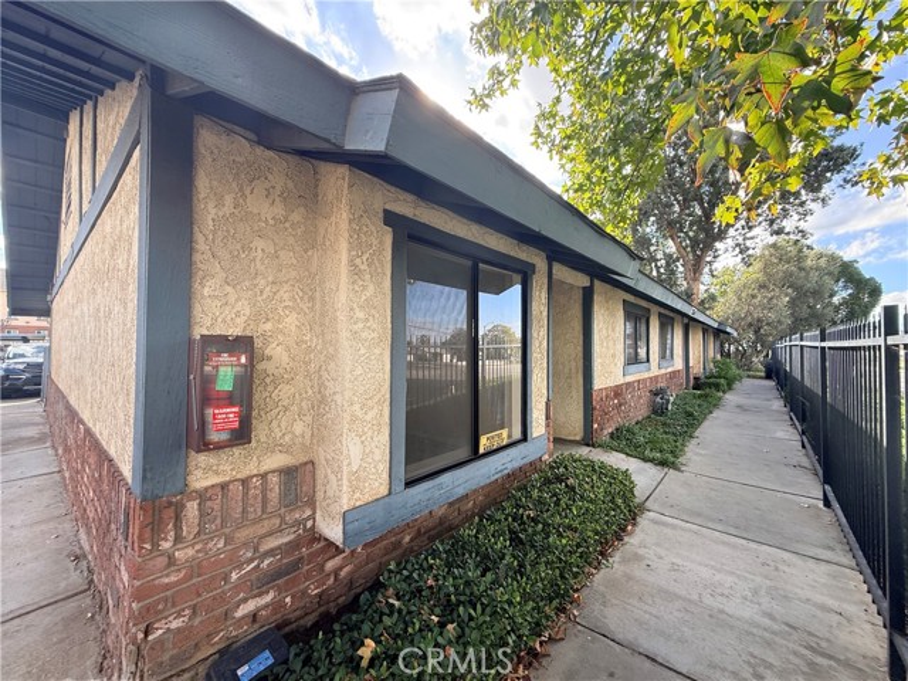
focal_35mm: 14
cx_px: 454
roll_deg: -0.3
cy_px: 340
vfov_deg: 85.7
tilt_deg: +1.4
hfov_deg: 102.1
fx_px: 367
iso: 64
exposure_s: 1/306
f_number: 2.2
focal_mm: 2.22
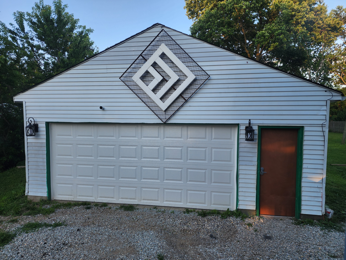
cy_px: 130
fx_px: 230
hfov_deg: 73.9
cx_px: 173
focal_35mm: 23
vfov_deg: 58.9
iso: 25
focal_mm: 6.4
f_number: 1.8
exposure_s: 1/180
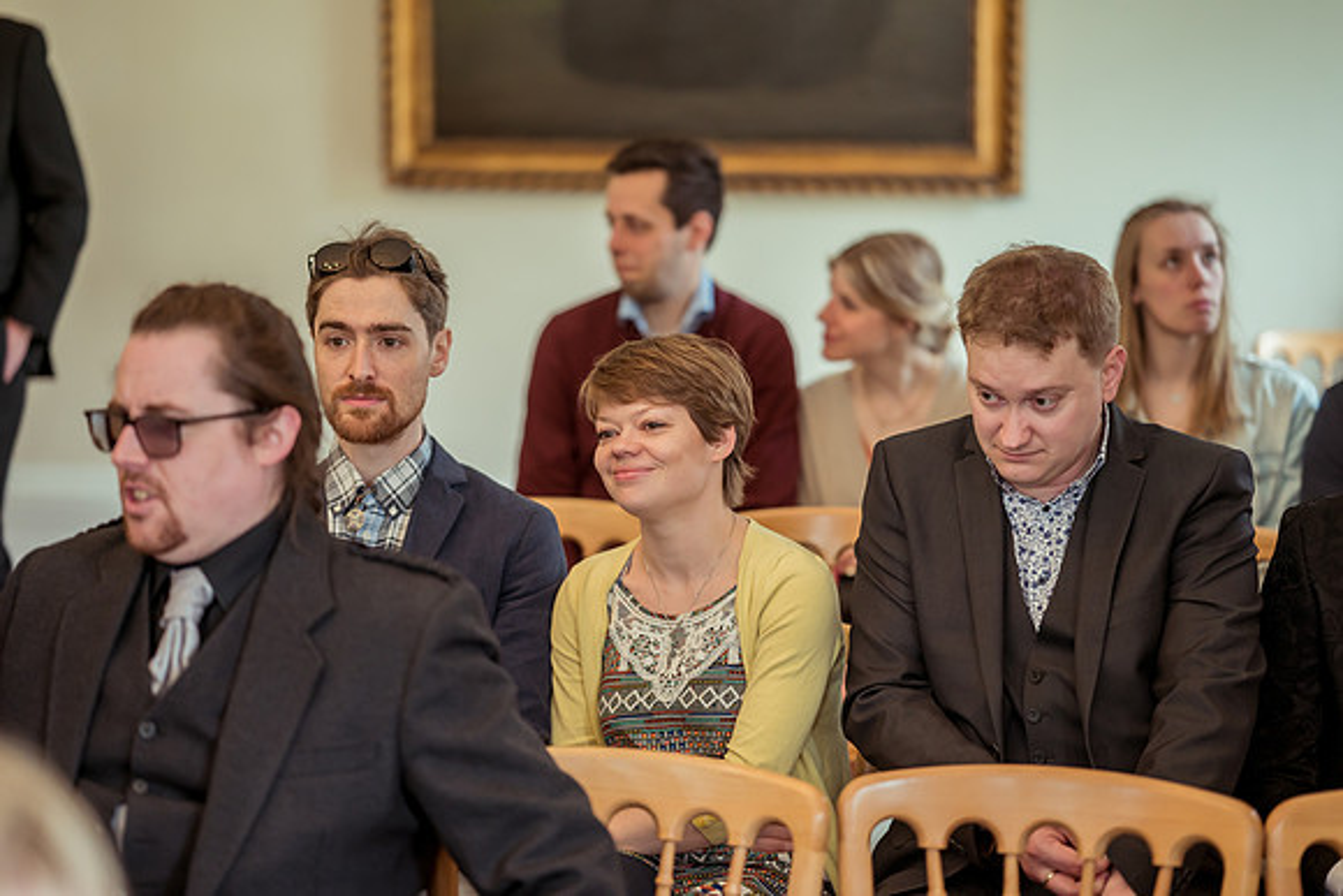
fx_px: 3176
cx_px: 672
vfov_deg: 16.1
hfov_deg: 23.9
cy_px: 448
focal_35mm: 85
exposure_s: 1/1000
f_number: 1.8
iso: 1000
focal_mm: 85
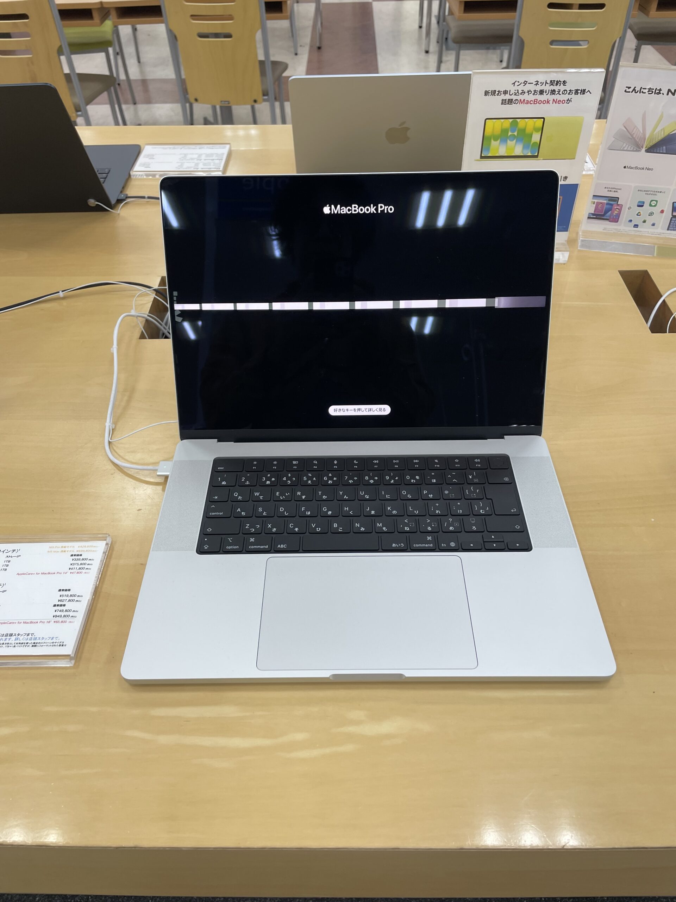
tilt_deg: -44.0
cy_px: 451
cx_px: 338
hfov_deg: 53.1
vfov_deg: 67.3
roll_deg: +2.3
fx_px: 677
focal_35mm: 26
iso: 50
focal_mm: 4.2
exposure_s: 1/120
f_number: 1.6
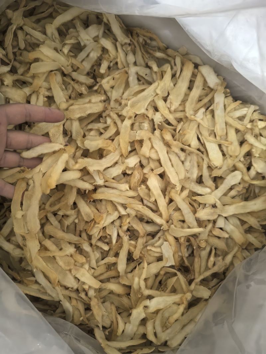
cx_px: 133
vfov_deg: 65.3
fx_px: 277
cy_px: 177
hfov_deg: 51.3
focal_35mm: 27
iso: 640
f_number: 1.4
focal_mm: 6.35
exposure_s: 1/25
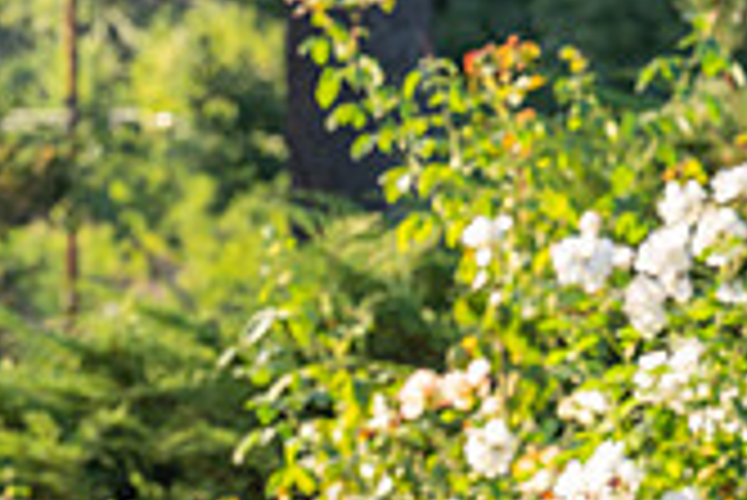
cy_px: 745
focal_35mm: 244
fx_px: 5067
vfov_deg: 5.6
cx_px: -342
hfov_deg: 8.3
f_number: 5.6
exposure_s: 1/200
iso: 200
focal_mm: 70
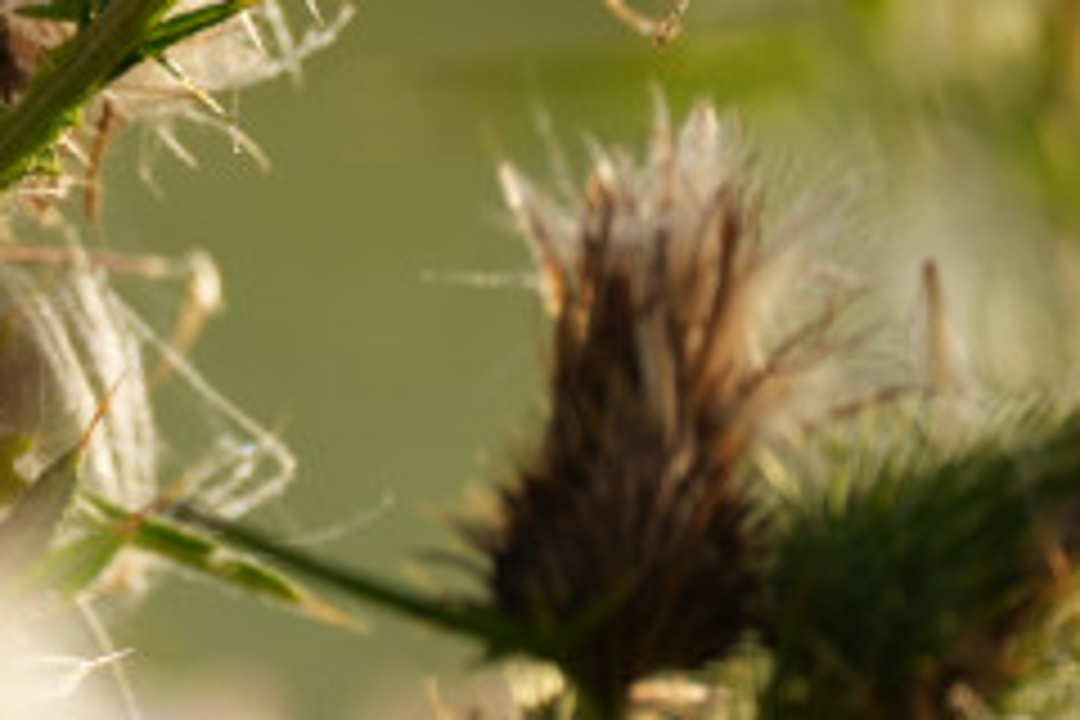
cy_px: 189
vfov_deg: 0.8
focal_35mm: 1773
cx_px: -954
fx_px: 53186
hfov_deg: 1.2
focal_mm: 400
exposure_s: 1/400
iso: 200
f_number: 4.5
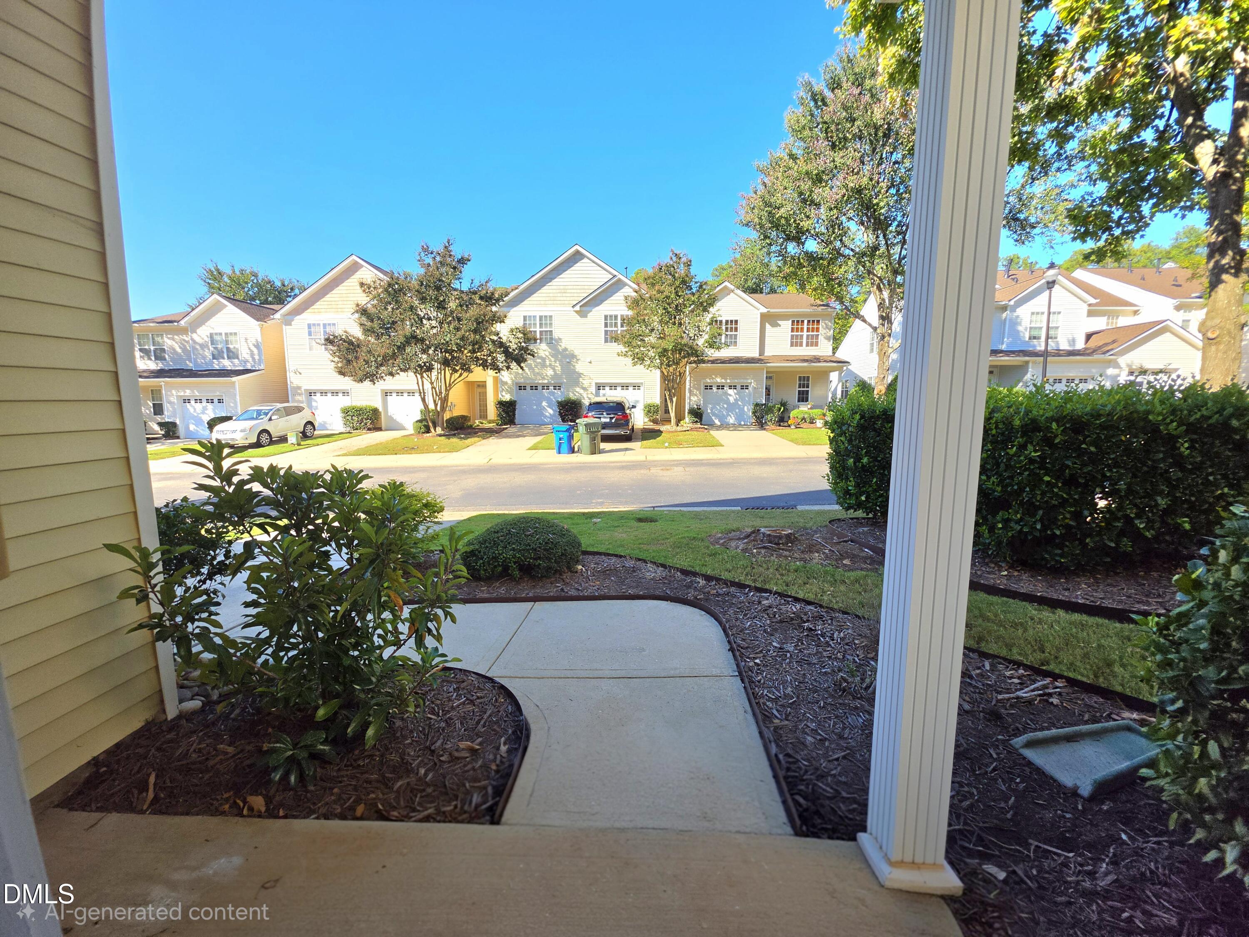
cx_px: 624
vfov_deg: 89.9
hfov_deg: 106.2
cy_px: 468
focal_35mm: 13
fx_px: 469
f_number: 1.9
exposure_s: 1/1429
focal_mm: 2.2
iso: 32
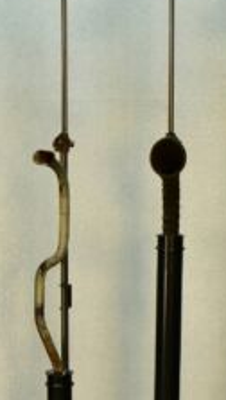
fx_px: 956
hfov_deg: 13.5
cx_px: 72
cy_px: 217
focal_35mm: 90
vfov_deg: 23.6
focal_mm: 32
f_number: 16
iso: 500
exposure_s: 1/8
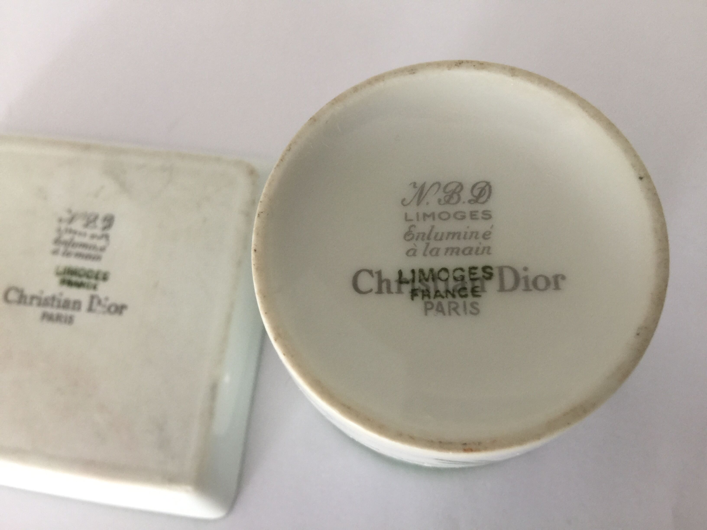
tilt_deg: -75.4
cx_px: 354
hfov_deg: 61.7
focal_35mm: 29
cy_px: 265
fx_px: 592
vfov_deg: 48.2
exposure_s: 1/17
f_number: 2.2
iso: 64
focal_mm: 4.15
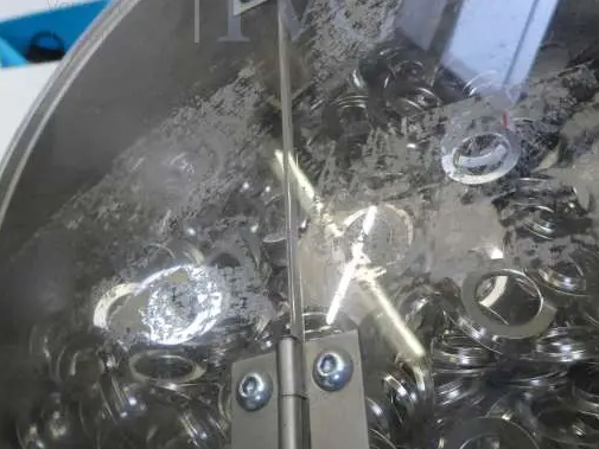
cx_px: 330
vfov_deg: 37.7
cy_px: 254
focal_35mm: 38
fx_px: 658
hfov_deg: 48.9
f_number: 3.3
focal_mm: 4.3
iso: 320
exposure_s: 1/60
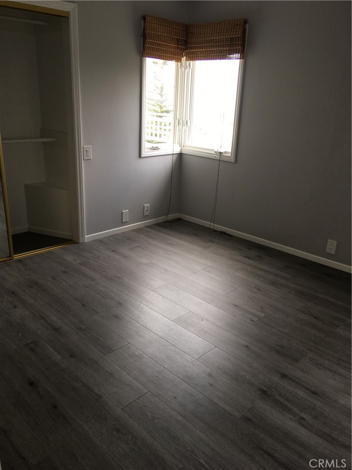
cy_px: 235
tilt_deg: -18.1
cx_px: 176
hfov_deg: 48.2
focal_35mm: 29
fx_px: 393
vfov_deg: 61.7
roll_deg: -2.6
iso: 25
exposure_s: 1/40
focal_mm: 4.15
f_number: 2.2
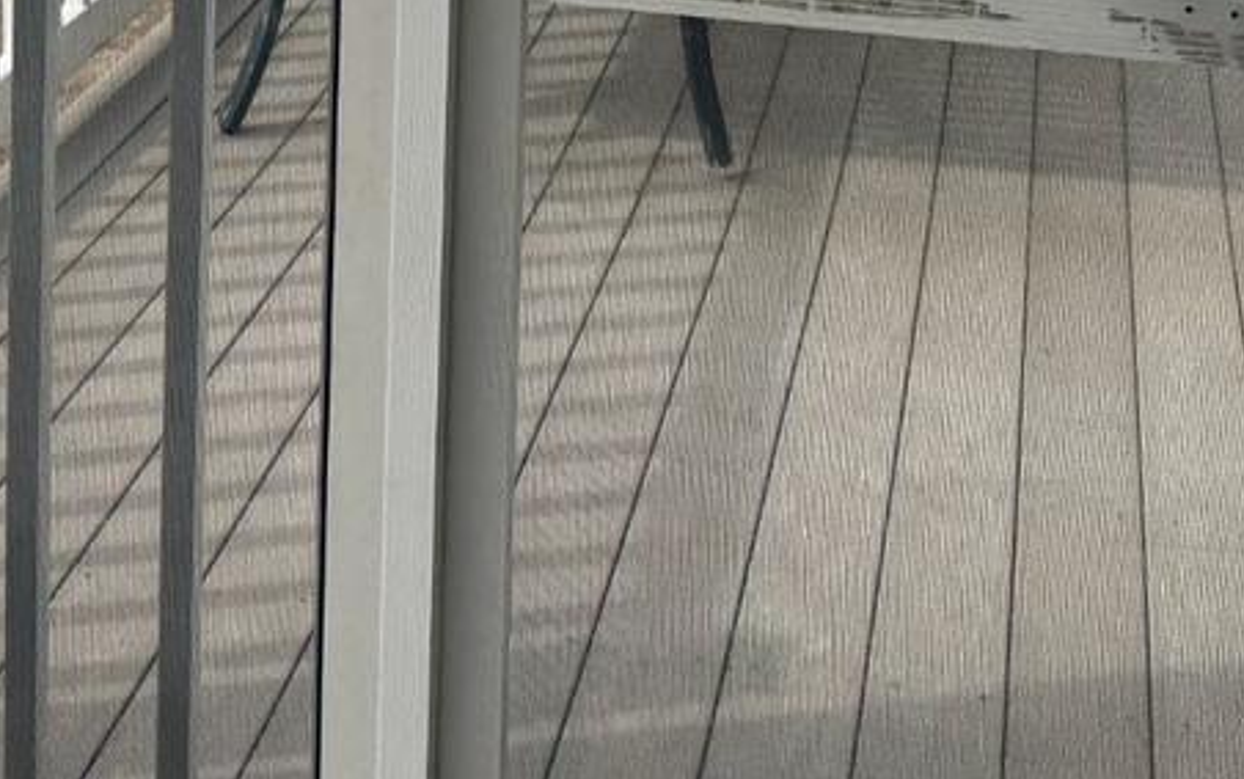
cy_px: -504
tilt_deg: -5.6
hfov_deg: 25.5
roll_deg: -0.3
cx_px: 608
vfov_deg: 14.6
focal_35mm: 81
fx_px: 2748
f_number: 1.78
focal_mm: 6.76
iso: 80
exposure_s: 1/2174
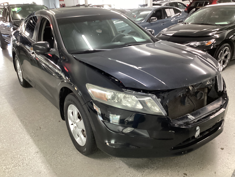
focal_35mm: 31
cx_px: 118
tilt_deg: -23.8
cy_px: 88
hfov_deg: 58.4
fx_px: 210
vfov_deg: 45.4
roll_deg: +1.6
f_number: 2.4
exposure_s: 1/40
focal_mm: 3.3
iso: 320
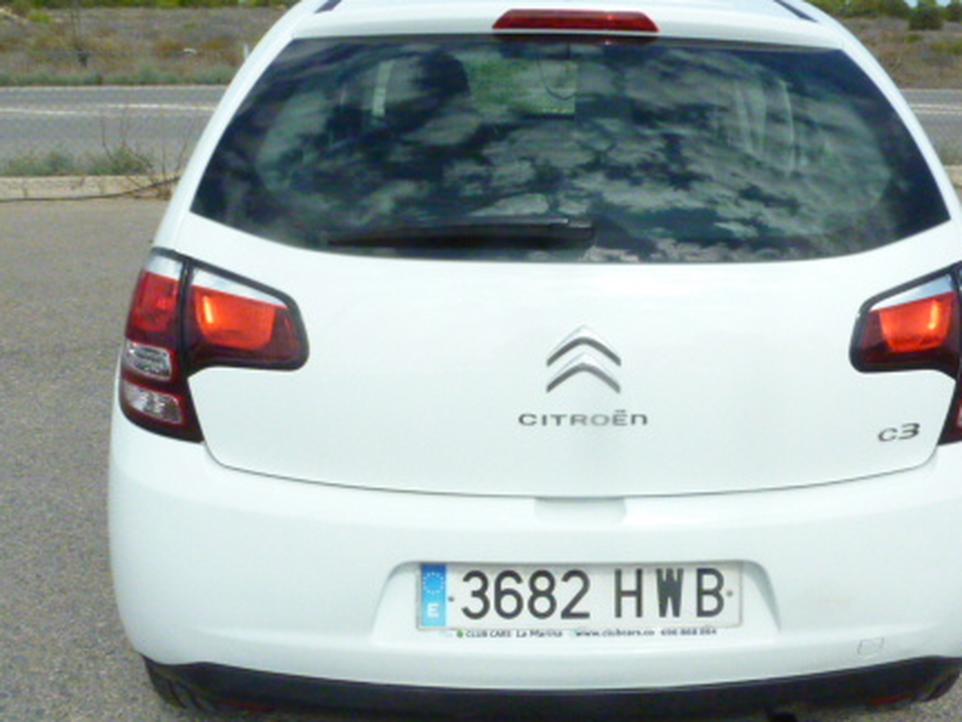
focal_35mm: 37
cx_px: 566
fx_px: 1028
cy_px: 370
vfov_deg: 38.7
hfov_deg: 49.9
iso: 800
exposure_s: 1/2000
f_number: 6.3
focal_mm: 4.1
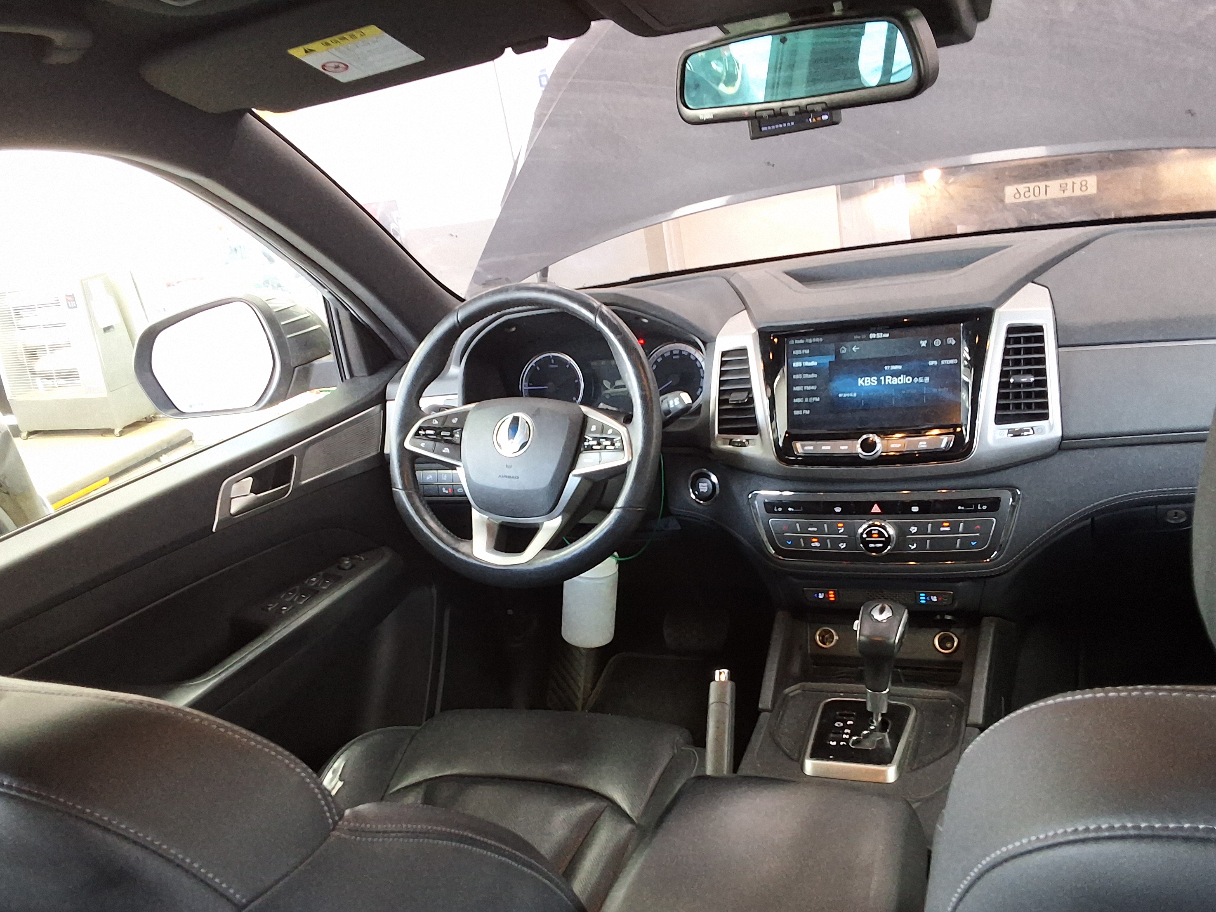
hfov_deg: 58.4
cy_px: 499
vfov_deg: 45.4
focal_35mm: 31
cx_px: 613
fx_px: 1089
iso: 200
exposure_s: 1/30
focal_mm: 2.91
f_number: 1.9
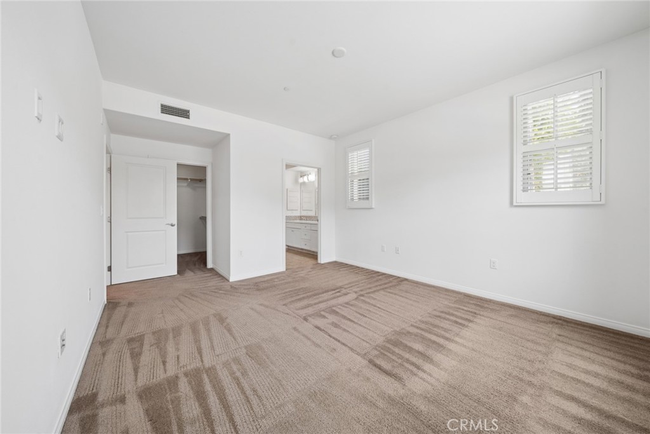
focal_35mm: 12
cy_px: 217
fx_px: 217
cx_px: 325
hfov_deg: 112.6
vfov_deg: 90.0
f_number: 8
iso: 400
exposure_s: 1/25
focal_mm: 12
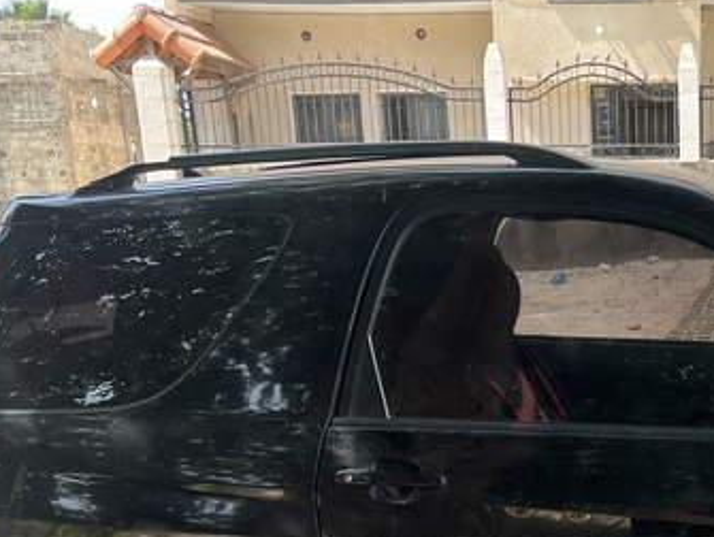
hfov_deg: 29.4
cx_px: 693
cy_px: 577
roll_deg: +0.6
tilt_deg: -16.1
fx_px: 1280
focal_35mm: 62
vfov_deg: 22.5
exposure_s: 1/450
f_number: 1.5
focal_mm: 5.7
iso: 50
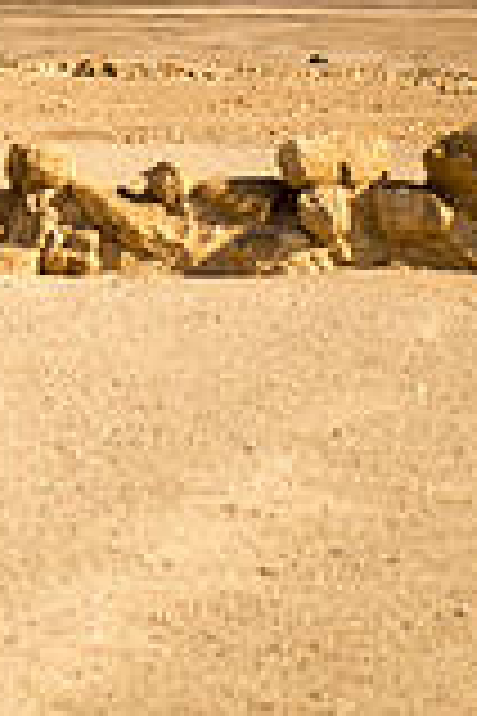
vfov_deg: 10.1
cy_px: -270
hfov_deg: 6.9
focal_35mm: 198
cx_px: 68
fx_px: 3935
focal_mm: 70
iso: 200
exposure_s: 1/4000
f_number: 2.8
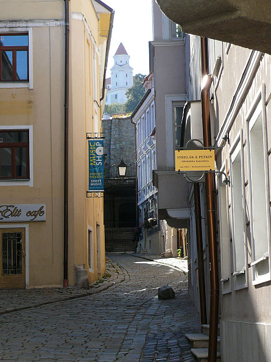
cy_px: 180
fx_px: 1003
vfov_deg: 20.4
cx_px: 135
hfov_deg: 15.4
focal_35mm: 96
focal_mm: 12.9
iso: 100
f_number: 4.5
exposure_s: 1/250
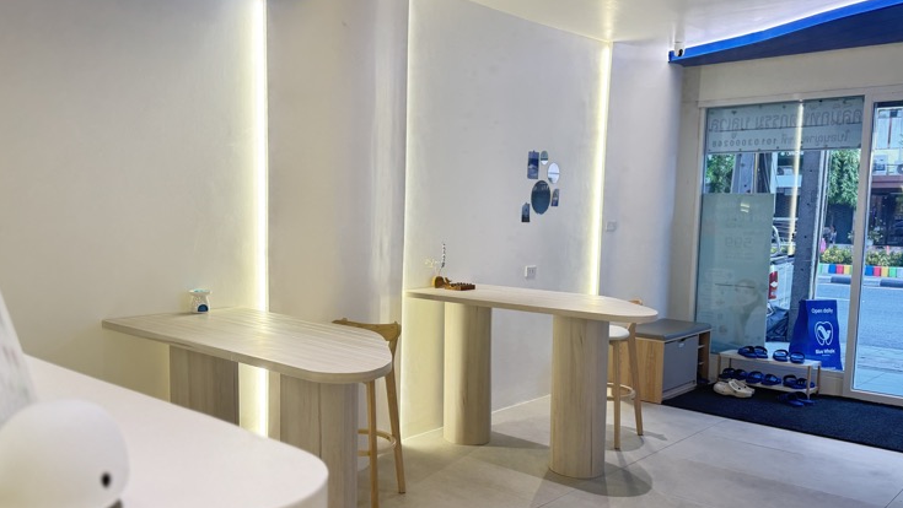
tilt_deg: -5.9
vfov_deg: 36.7
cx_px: 393
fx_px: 766
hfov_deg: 60.8
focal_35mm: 32
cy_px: 287
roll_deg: -0.5
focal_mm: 6.76
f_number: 1.78
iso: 160
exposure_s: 1/100
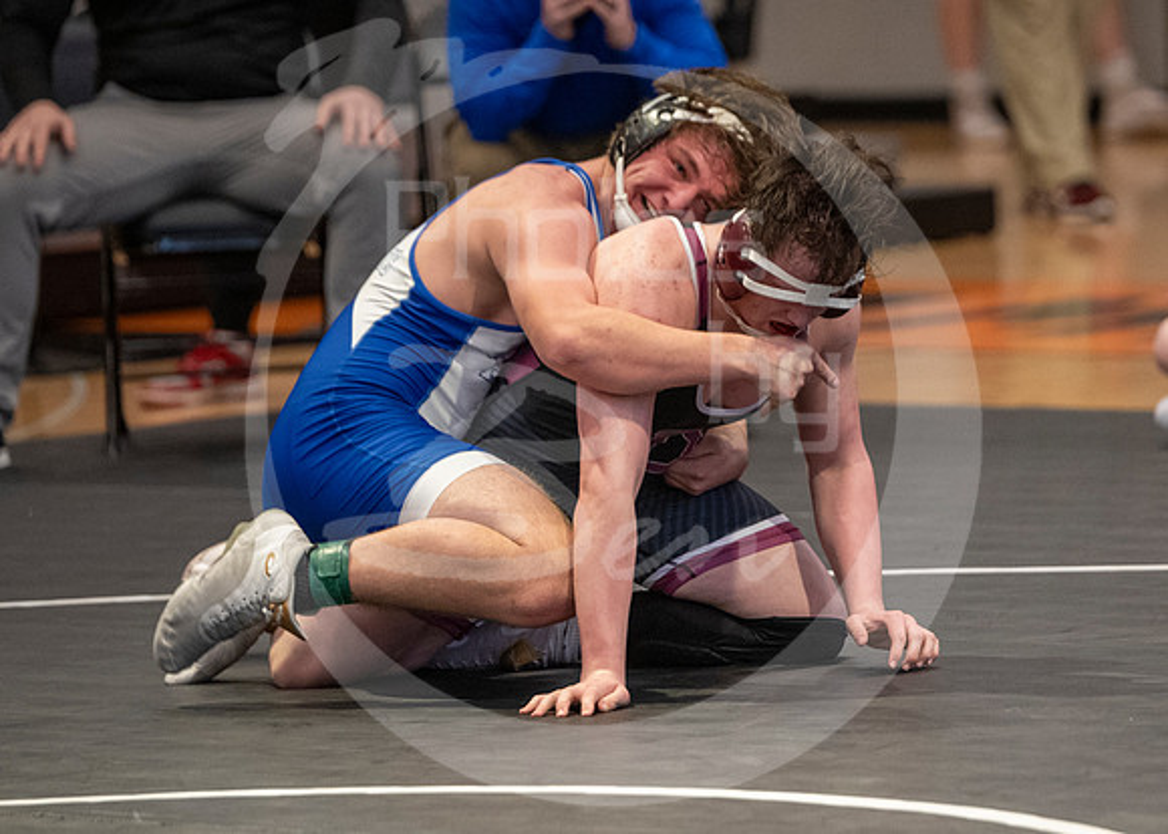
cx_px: 699
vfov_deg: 4.2
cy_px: 499
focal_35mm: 340
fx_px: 11276
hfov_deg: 5.9
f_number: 2.8
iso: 3200
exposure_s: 1/1000
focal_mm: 190
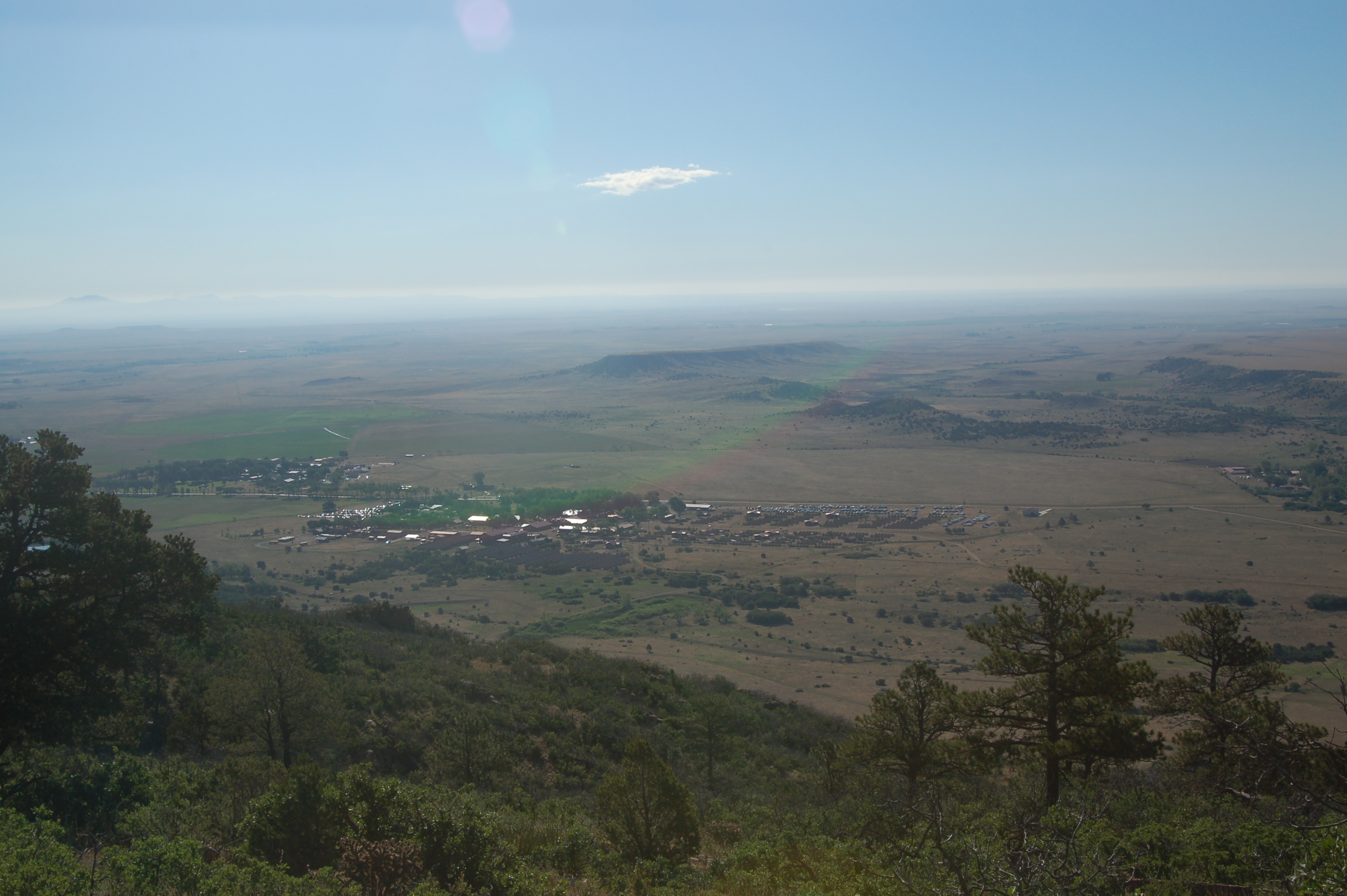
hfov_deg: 41.1
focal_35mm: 48
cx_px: 674
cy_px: 448
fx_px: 1794
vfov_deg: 28.0
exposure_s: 1/400
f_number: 10
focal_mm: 32
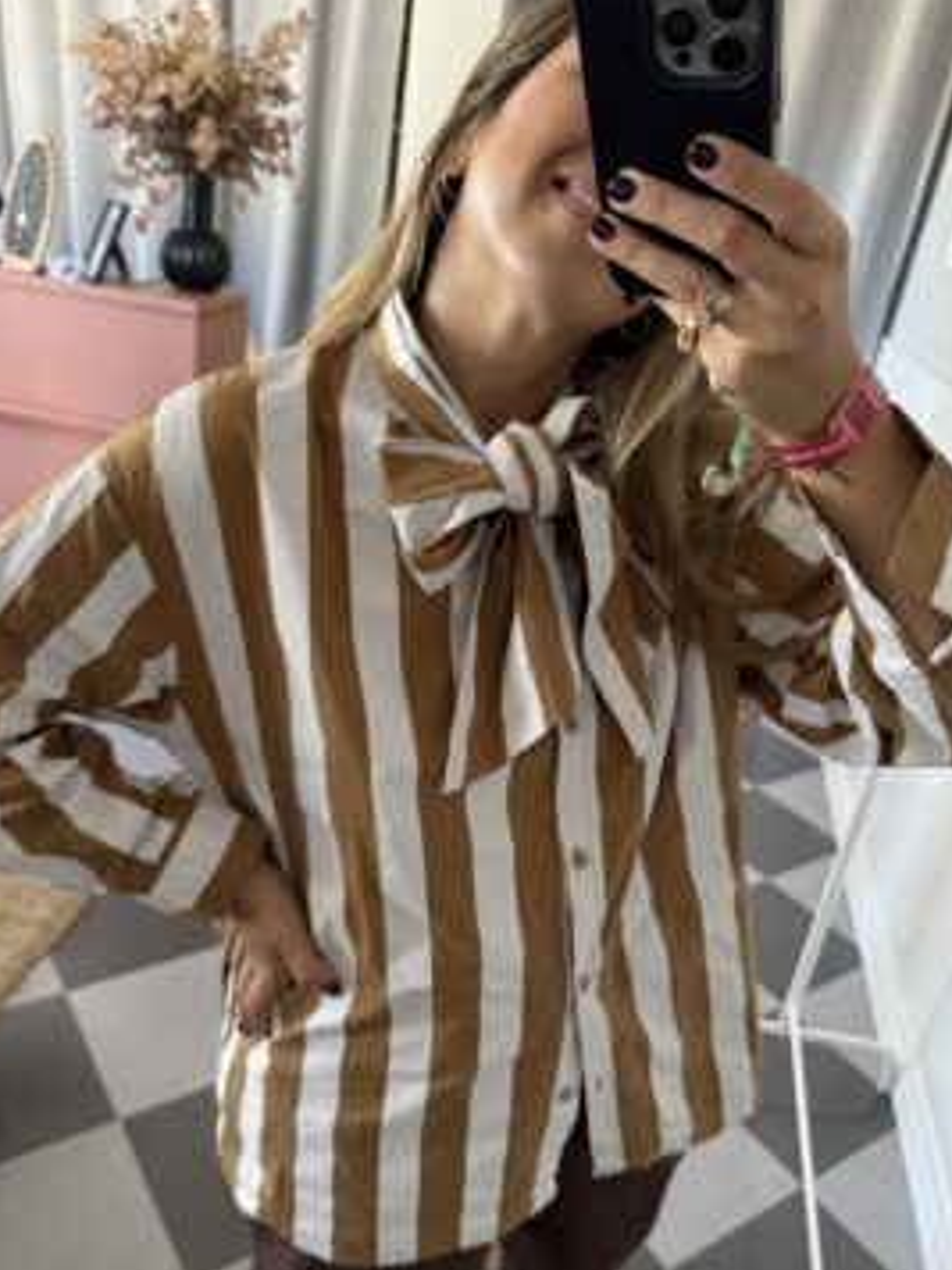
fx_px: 990
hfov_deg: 51.3
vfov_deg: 65.2
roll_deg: -6.3
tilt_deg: -39.1
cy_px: 699
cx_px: 442
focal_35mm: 27
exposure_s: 1/60
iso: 200
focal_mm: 6.76
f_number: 1.78
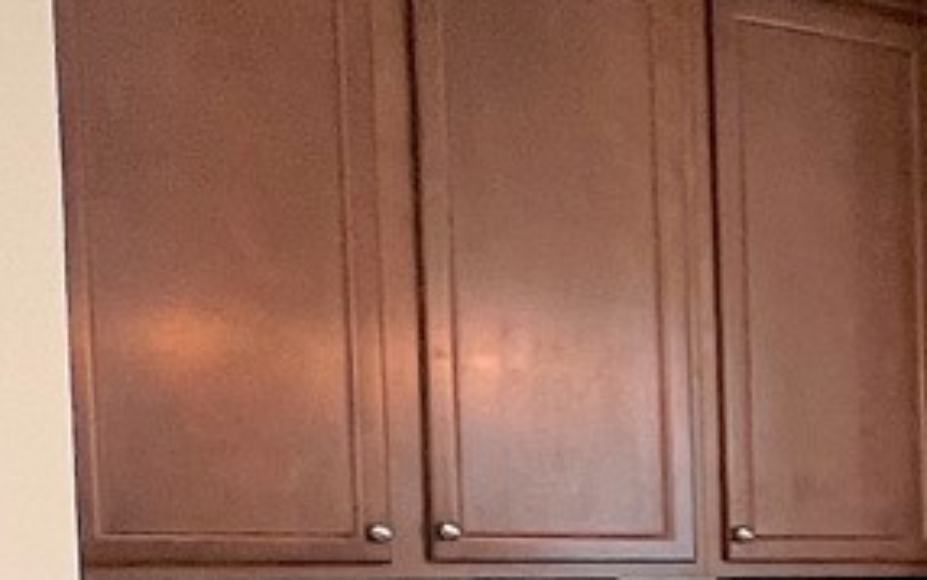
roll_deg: +0.2
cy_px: 684
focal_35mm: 77
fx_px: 1946
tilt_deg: -3.2
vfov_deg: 16.3
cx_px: 1860
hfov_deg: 18.1
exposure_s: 1/60
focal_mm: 1.57
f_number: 1.8
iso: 125
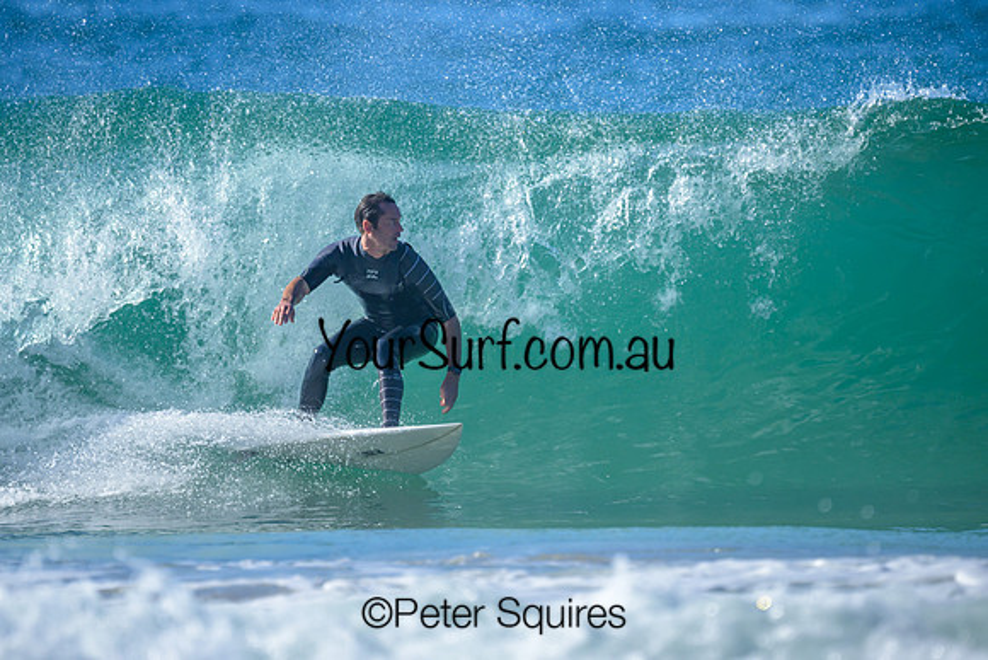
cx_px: 497
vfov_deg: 1.4
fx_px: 26500
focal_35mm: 965
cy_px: 274
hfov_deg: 2.1
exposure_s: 1/2000
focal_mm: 800
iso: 450
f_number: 6.3
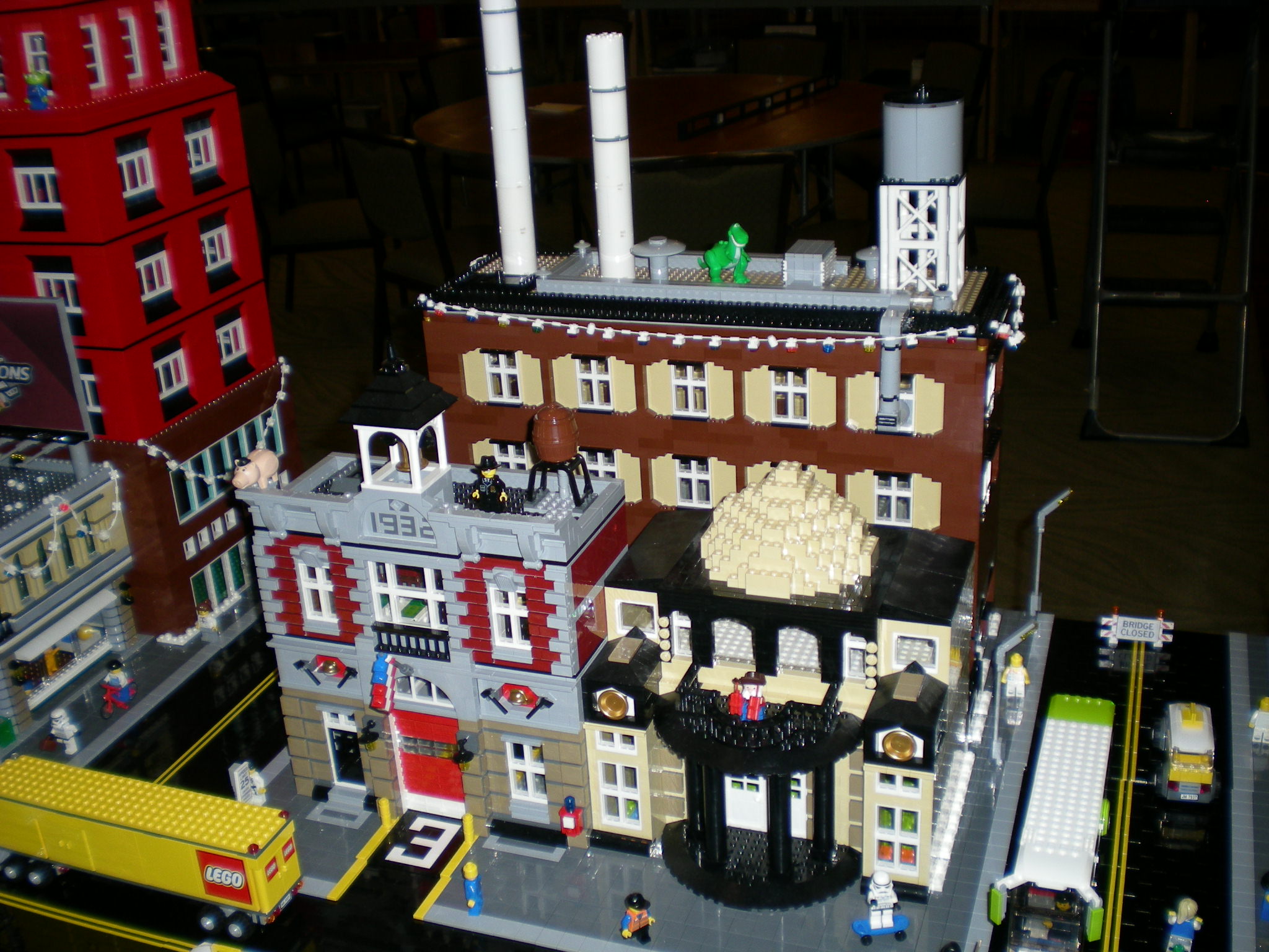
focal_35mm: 38
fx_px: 1393
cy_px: 476
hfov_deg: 49.0
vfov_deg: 37.7
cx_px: 634
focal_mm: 6.3
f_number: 3.1
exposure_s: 1/60
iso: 50
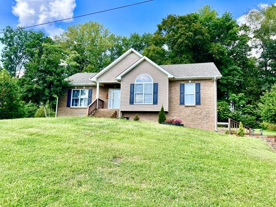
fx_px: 207
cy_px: 104
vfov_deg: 53.1
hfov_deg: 67.3
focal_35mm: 26
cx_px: 138
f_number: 1.5
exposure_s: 1/1038
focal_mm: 5.7
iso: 50
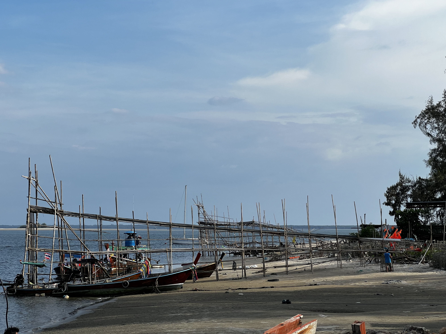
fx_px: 992
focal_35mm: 77
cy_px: 167
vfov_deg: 19.1
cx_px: 223
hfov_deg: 25.3
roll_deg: +0.0
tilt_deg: +3.9
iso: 32
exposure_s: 1/889
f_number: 2.8
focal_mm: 9
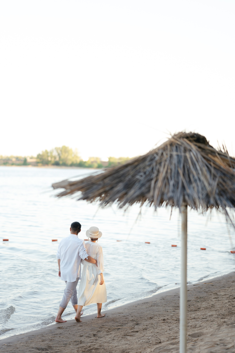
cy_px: 176
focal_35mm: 85
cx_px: 118
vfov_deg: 23.9
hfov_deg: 16.0
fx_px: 833
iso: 200
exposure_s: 1/800
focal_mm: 85
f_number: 2
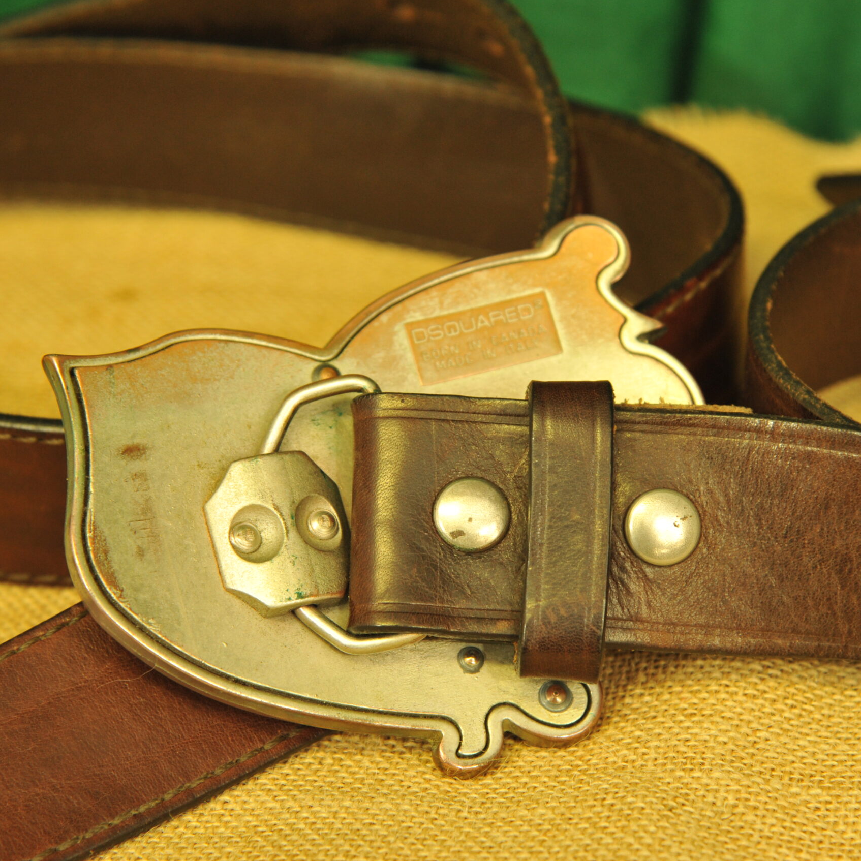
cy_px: 431
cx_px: 487
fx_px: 4334
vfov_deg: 11.3
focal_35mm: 154
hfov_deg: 11.3
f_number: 5.6
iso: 1250
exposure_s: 1/30
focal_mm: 120
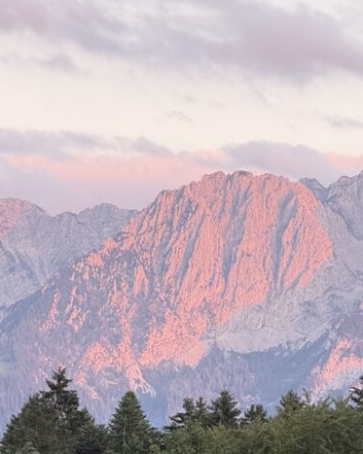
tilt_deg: +5.7
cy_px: 292
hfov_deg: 6.0
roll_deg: -0.7
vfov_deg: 7.5
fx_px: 3455
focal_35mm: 257
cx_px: 464
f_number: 2.8
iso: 320
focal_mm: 15.66
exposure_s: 1/99
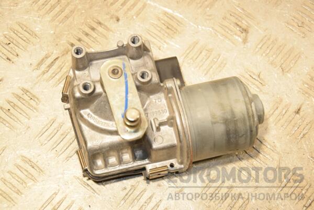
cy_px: 105
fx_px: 680
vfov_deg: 17.5
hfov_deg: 26.0
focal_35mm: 78
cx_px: 157
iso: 800
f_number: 5.6
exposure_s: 1/200
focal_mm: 52
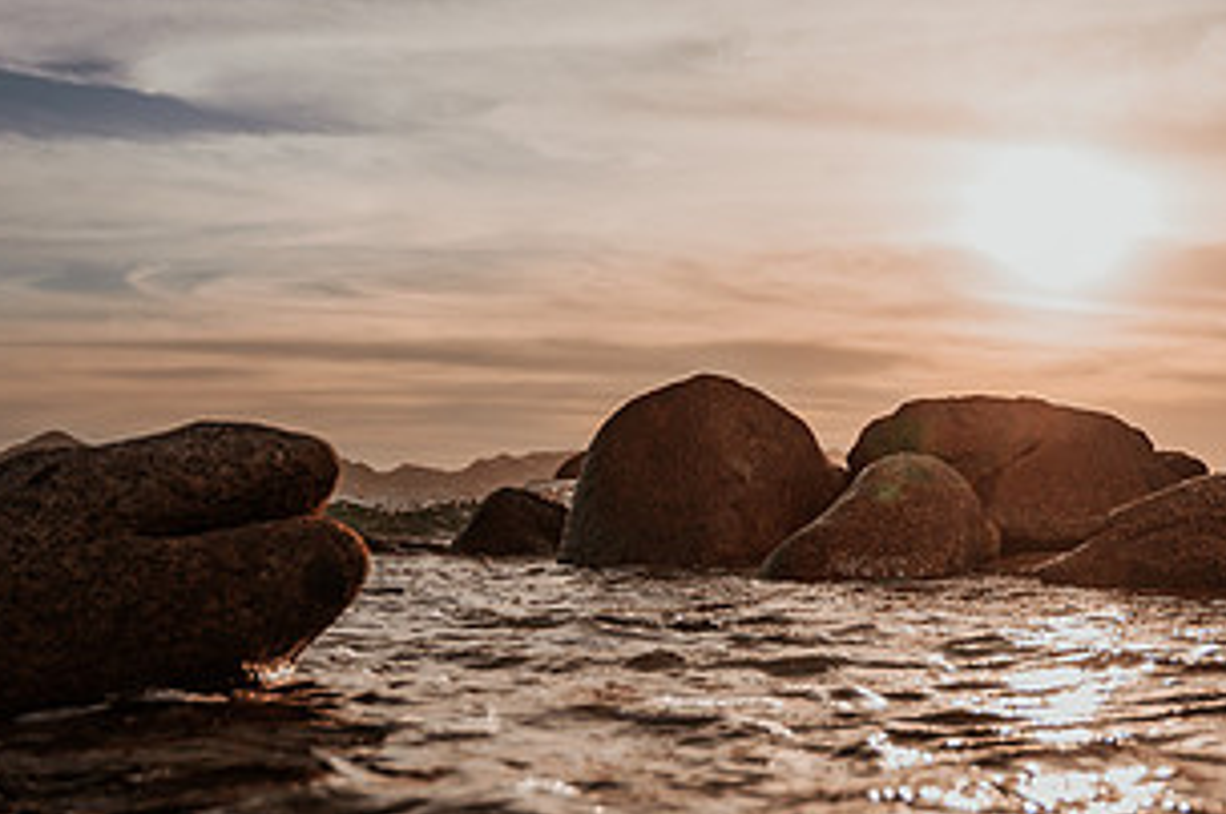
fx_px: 1599
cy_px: 318
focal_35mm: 47
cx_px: 984
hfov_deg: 40.2
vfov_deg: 28.5
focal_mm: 24
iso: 100
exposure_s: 1/3200
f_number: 4
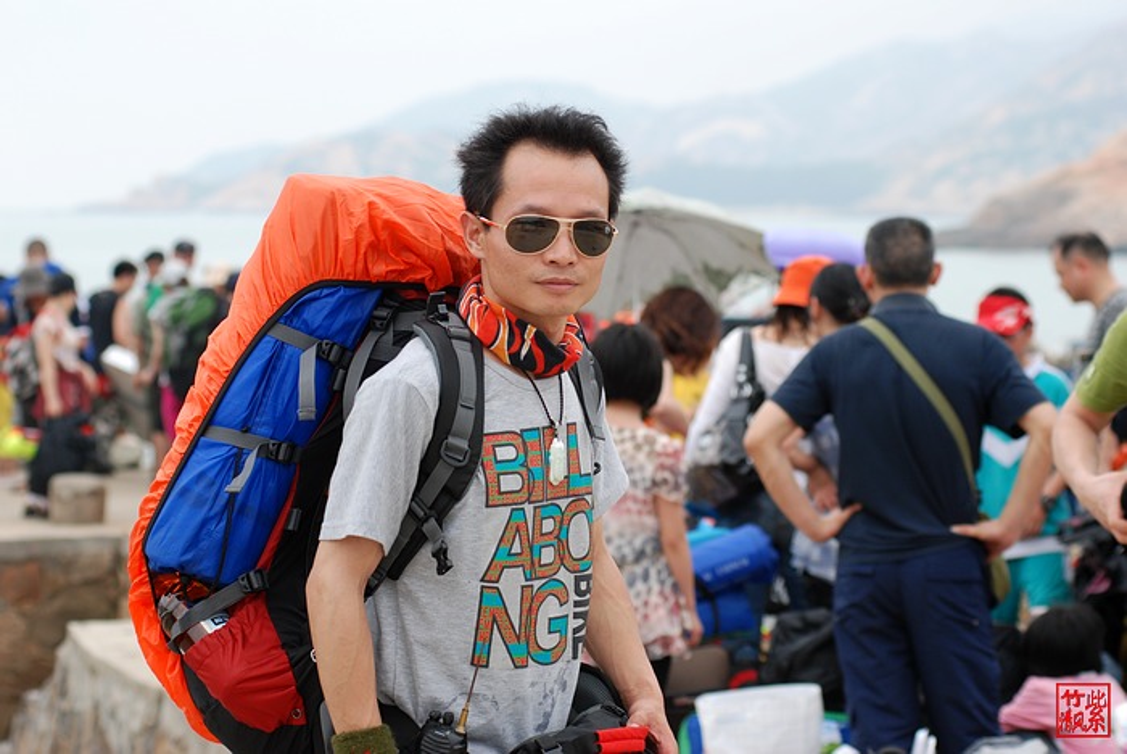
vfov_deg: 11.4
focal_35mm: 120
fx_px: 3760
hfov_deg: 17.0
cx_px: 564
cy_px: 377
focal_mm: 80
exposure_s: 1/640
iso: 200
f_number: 5
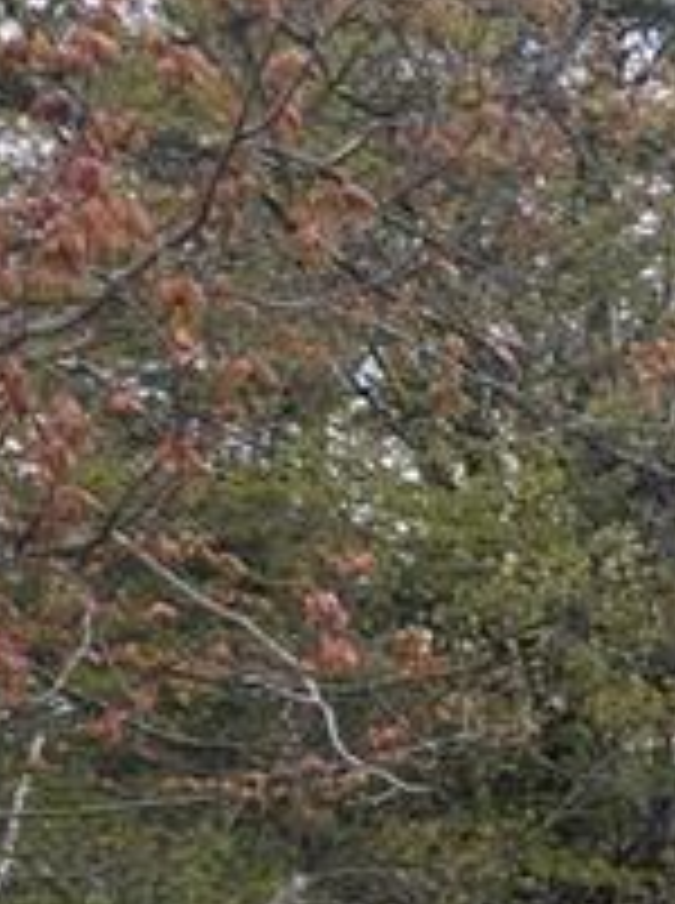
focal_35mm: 111
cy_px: 1349
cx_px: 878
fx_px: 2895
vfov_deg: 16.3
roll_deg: -0.7
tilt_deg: -1.7
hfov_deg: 12.9
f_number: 2.2
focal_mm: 4.15
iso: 32
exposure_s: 1/557
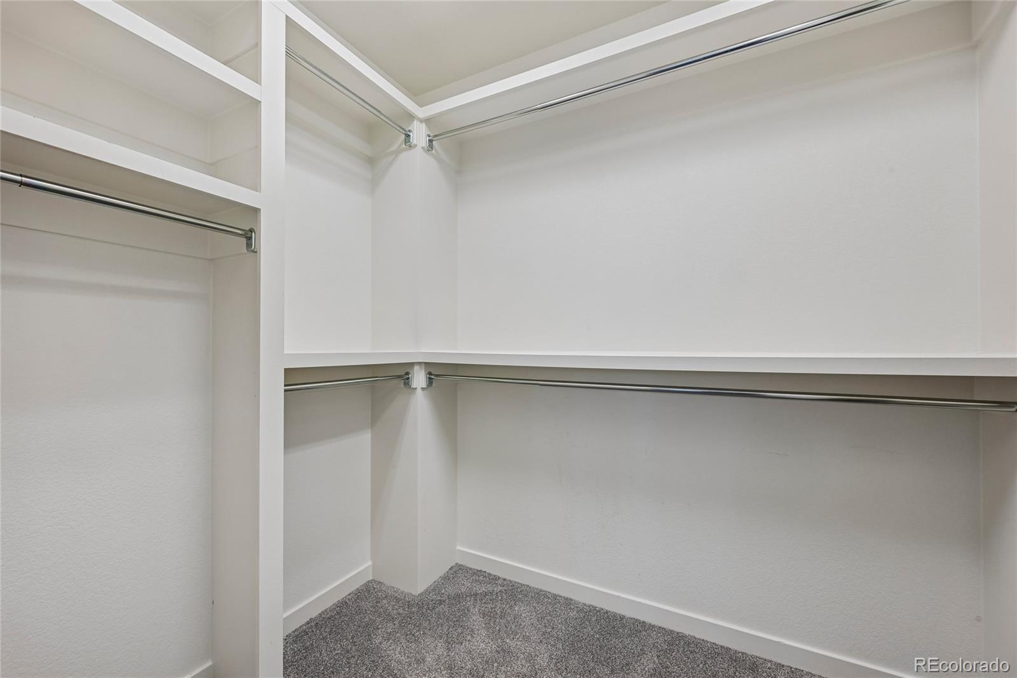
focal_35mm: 14
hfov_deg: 104.3
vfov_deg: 81.2
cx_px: 508
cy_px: 339
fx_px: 395
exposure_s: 1/13
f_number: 11
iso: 400
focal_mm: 14
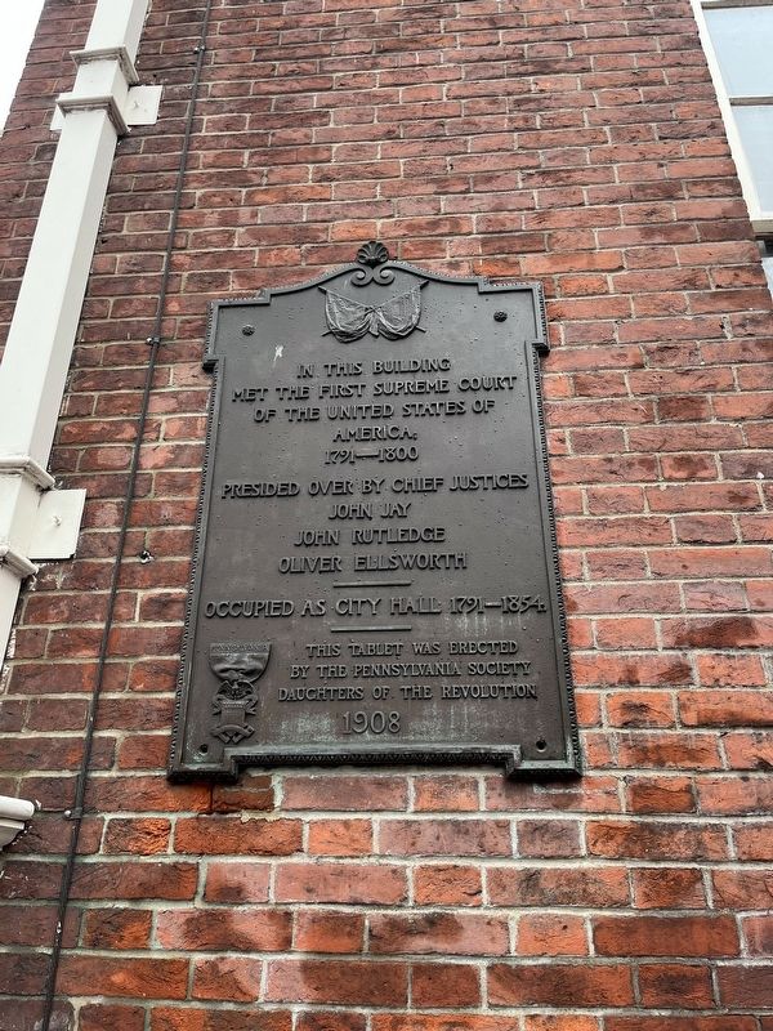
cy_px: 516
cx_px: 386
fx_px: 774
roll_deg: -1.3
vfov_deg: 67.3
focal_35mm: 26
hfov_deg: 53.1
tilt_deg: +24.4
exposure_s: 1/170
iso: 64
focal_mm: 5.1
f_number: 1.6
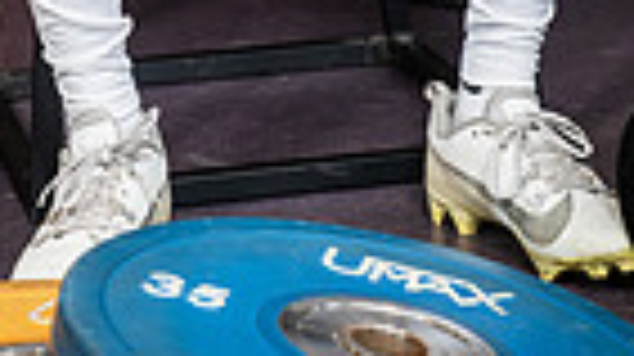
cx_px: 207
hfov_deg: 13.4
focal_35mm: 161
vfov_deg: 7.0
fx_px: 2704
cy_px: -554
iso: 500
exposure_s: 1/250
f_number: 5.6
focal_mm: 48
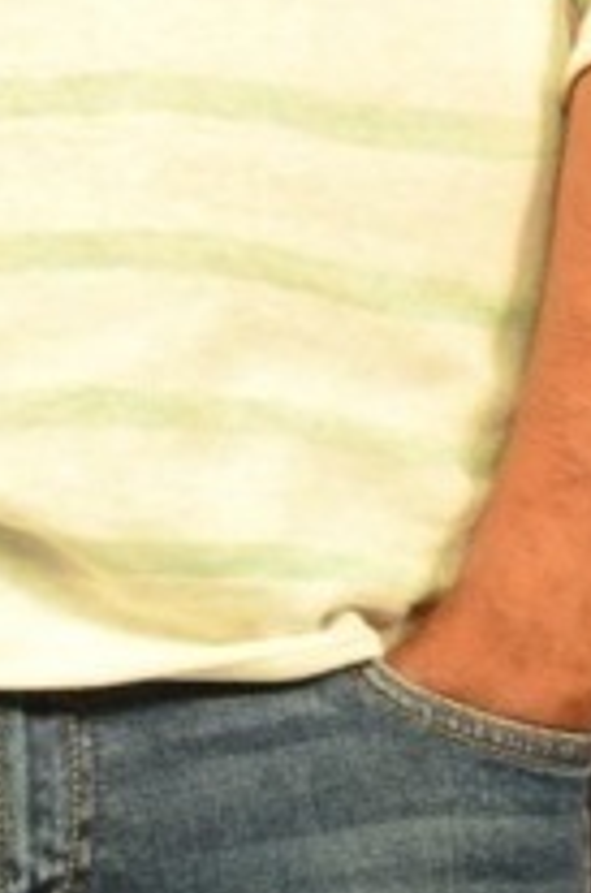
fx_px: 19960
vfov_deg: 2.6
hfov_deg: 1.7
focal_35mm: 807
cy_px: -69
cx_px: -86
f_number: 6.3
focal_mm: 105
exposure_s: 1/125
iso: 1000
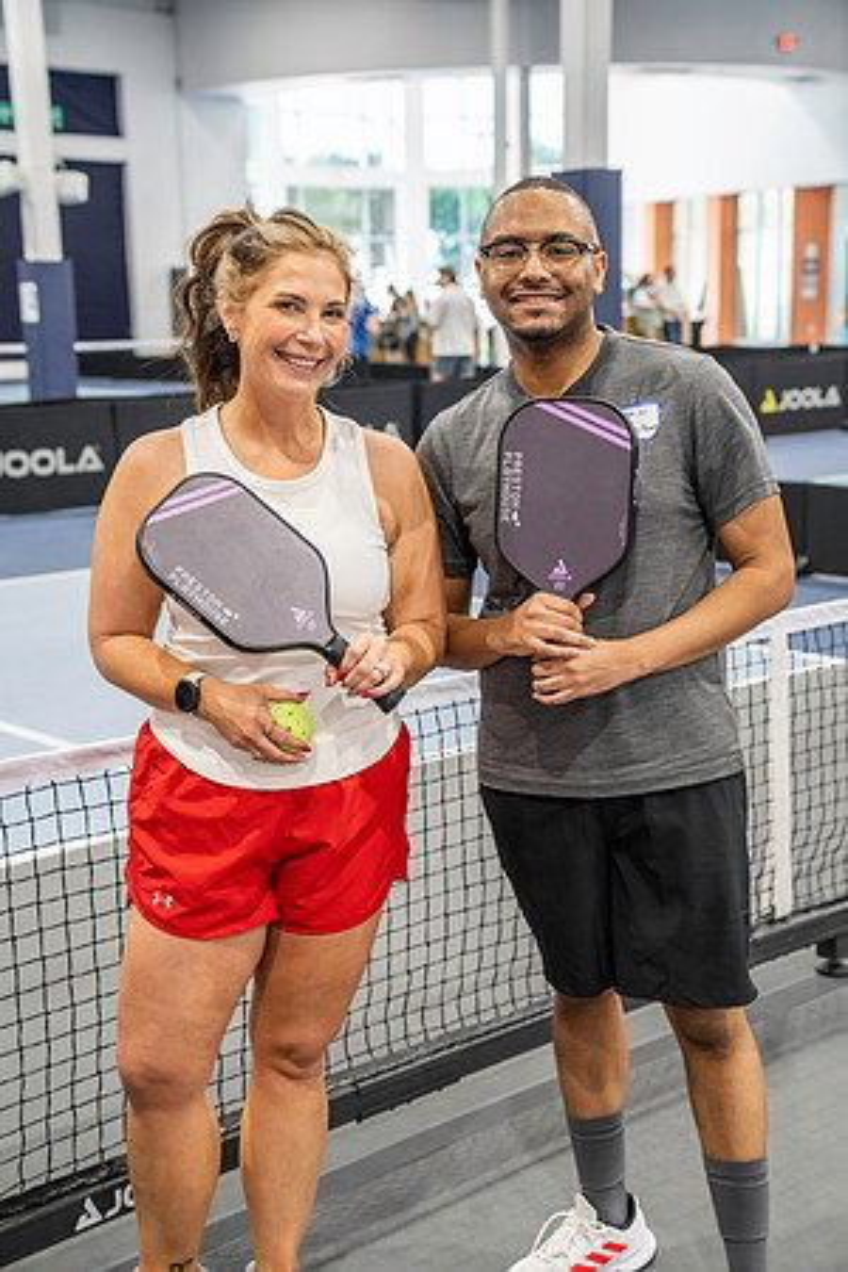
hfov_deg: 25.5
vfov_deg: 37.5
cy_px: 636
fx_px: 1873
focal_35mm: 53
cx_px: 424
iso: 2000
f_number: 4
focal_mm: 53
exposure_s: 1/160
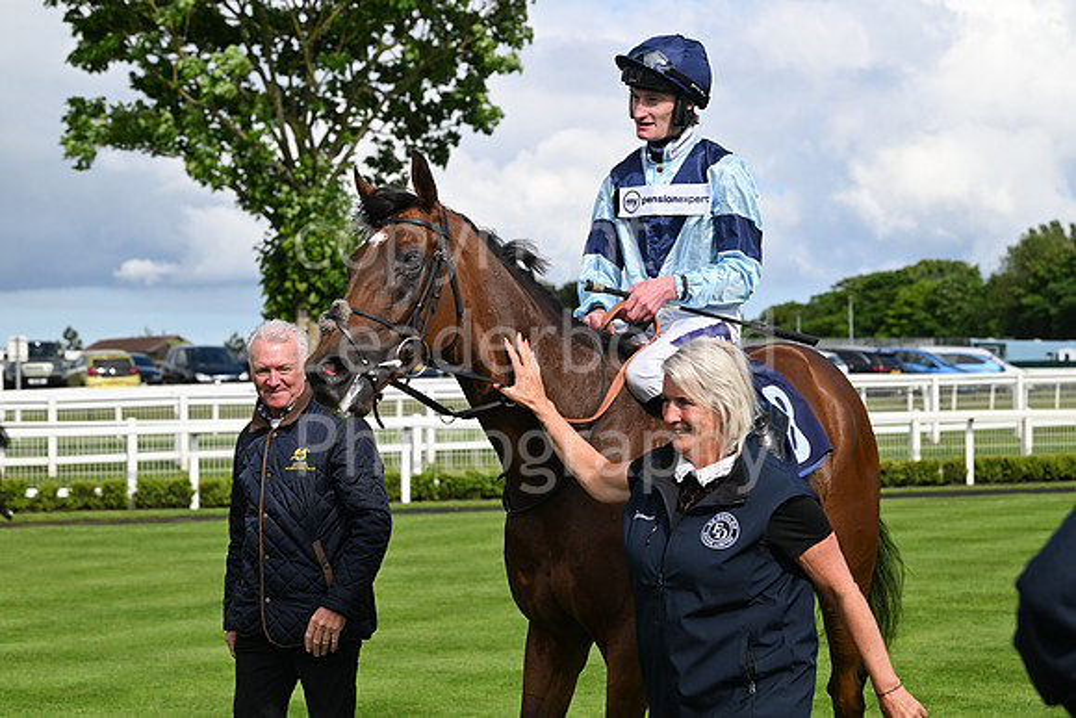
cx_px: 538
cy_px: 359
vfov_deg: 17.1
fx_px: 2392
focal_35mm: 80
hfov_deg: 25.4
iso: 500
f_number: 5.6
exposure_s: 1/3200
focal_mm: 80
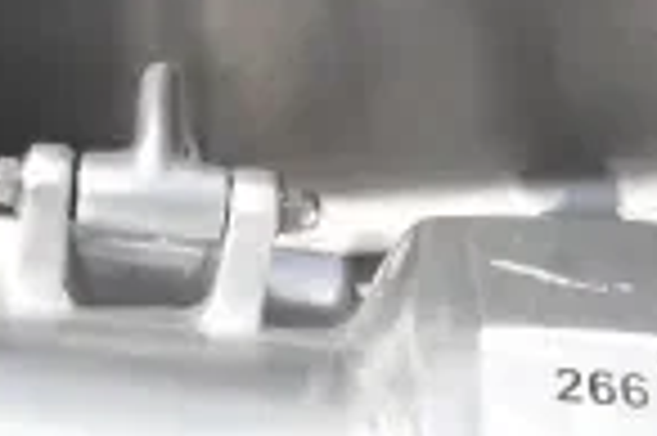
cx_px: 315
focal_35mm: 113
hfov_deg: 18.1
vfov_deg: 11.5
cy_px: 708
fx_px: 2060
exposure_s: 1/2000
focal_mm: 18
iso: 6400
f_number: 22
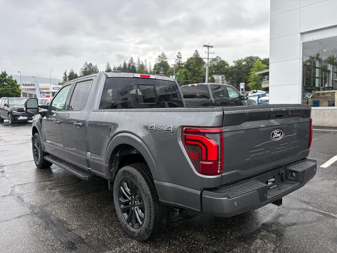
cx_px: 168
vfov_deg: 53.1
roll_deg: +1.7
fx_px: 253
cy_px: 126
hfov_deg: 67.3
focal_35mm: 26
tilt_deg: -4.0
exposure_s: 1/694
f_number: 1.6
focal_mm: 5.96
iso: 64
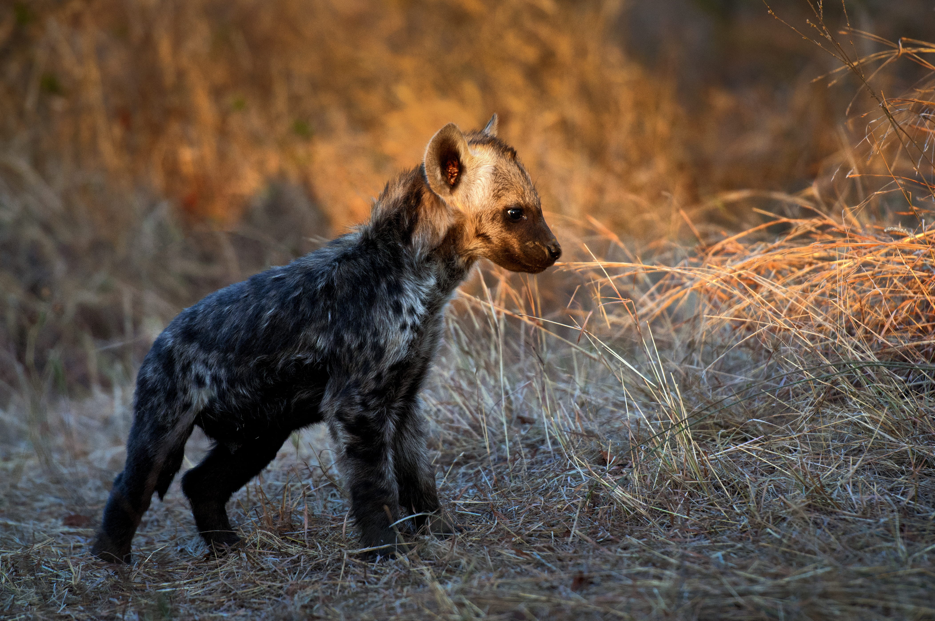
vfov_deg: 4.6
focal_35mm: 300
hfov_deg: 6.9
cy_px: 310
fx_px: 7782
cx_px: 468
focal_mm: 200
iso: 1250
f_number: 3.2
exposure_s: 1/1600
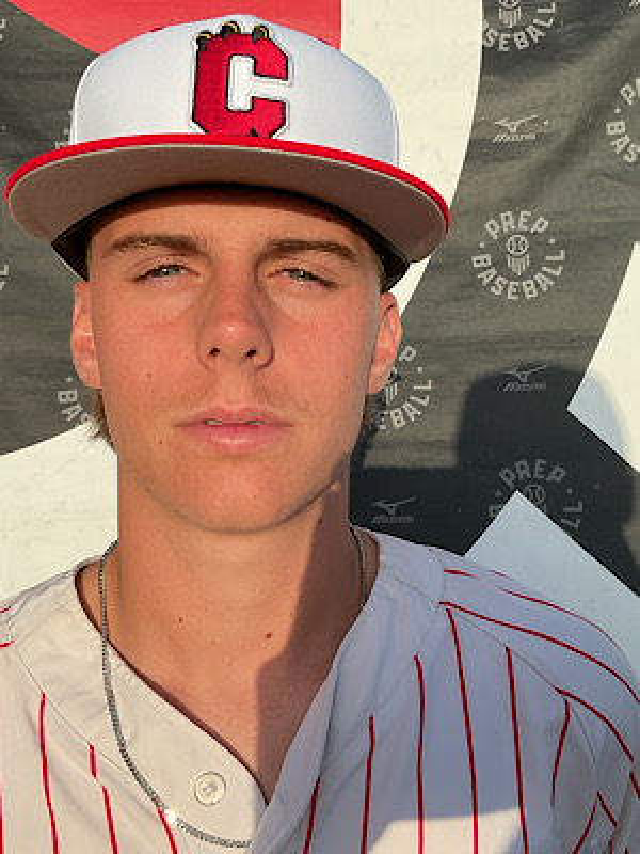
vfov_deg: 61.7
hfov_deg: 48.2
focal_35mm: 29
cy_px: 427
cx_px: 320
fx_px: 715
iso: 16
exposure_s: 1/1377
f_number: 1.8
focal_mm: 3
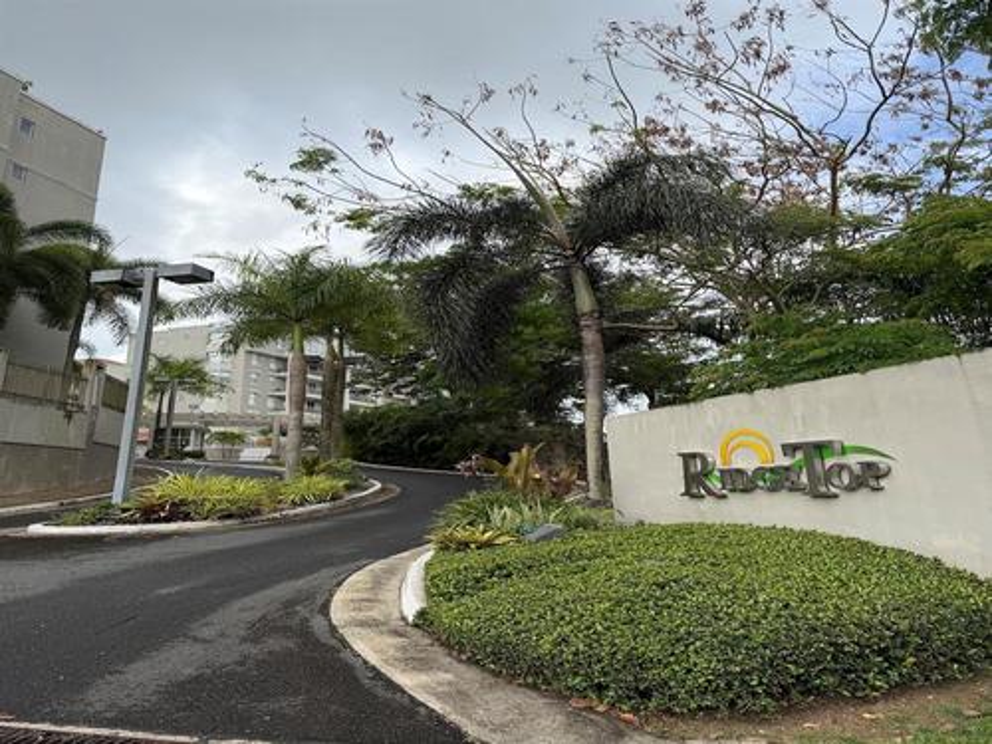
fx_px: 688
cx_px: 496
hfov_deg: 71.6
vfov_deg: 56.8
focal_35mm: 24
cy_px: 372
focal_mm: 6.76
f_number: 1.78
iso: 80
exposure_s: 1/3145
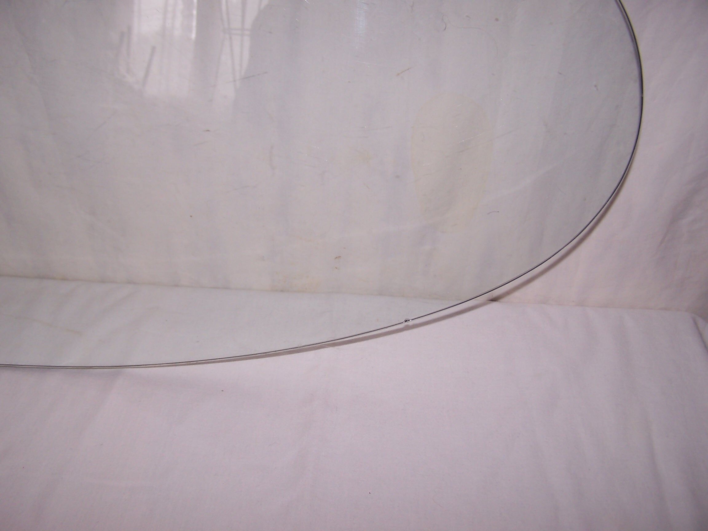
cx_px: 354
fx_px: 777
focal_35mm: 38
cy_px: 266
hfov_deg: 49.0
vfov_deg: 37.7
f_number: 2.8
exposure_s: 1/60
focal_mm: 6.3
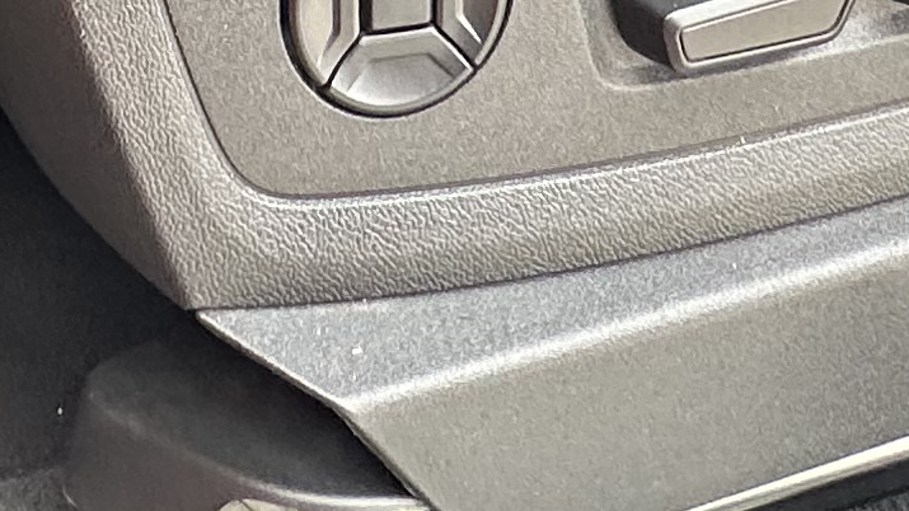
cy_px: -1352
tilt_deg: -5.4
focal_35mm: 86
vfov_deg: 8.8
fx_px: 2073
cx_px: 338
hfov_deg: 24.7
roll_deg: -3.8
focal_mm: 2.22
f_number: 2.2
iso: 80
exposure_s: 1/99
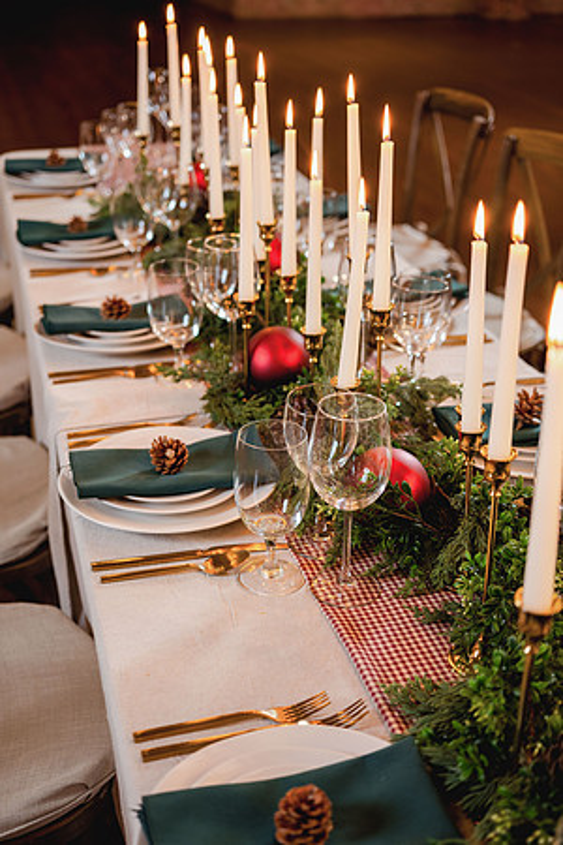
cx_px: 282
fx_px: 1173
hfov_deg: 27.0
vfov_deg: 39.6
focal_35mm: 50
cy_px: 422
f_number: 3.5
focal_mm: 50
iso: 400
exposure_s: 1/40
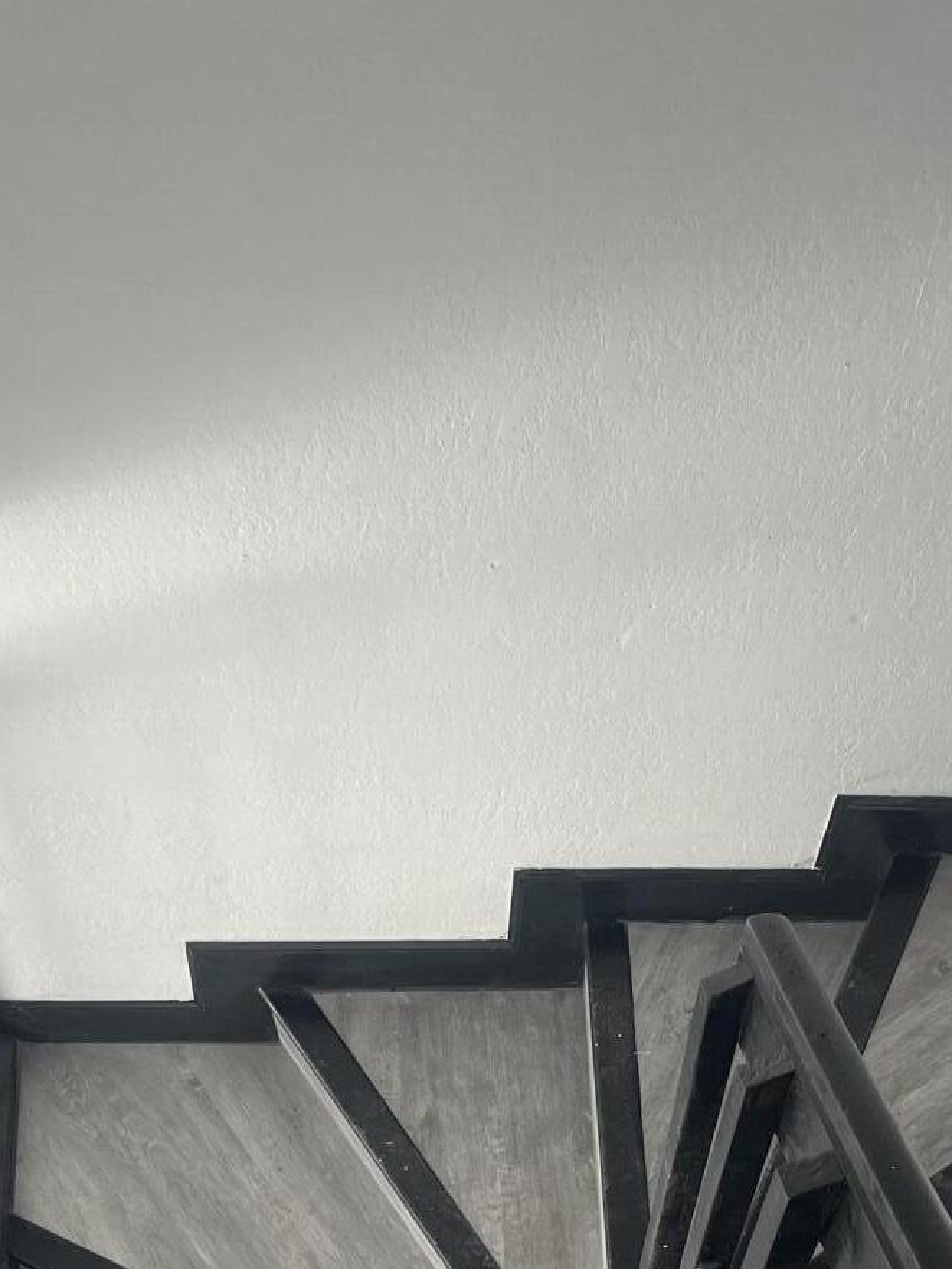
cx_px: 627
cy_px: 1046
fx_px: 2163
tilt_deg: -62.0
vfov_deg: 31.7
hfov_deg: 24.7
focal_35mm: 59
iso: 80
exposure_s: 1/121
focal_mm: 4.2
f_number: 1.6
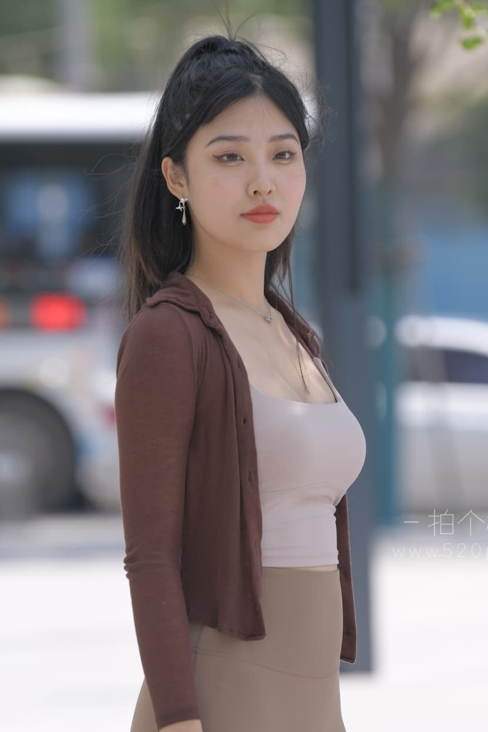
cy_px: 505
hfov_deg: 5.1
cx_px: 263
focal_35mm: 267
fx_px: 5430
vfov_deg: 7.7
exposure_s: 1/800
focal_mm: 185
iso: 140
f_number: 4
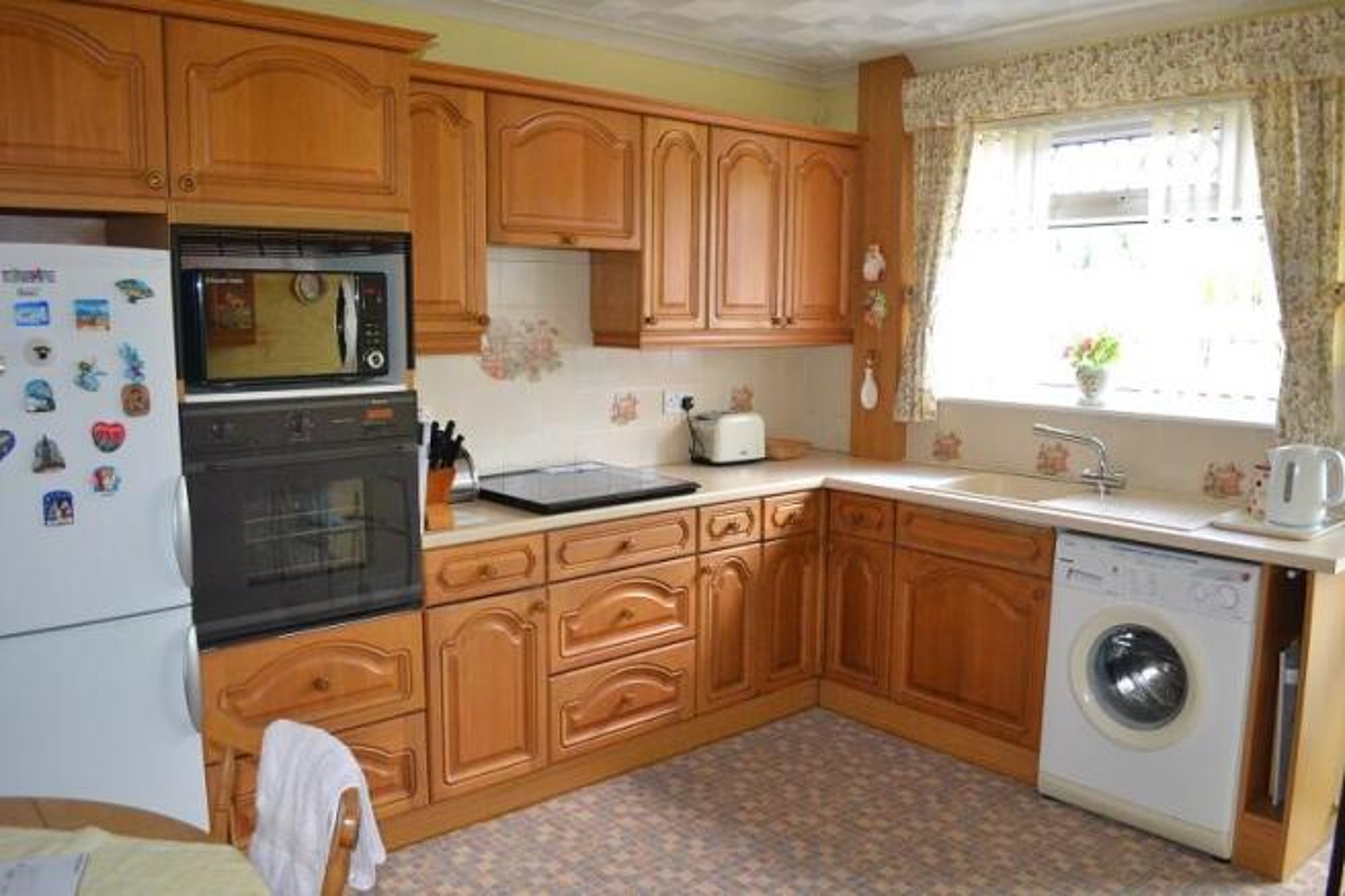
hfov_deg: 67.4
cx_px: 672
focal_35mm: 27
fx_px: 1008
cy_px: 448
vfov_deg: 47.9
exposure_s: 1/60
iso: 640
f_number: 3.5
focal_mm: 18
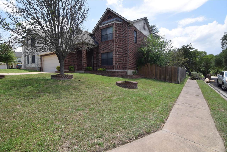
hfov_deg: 95.0
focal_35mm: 16
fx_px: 104
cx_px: 114
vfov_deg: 72.0
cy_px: 76
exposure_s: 1/200
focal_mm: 11
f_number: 9
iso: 100
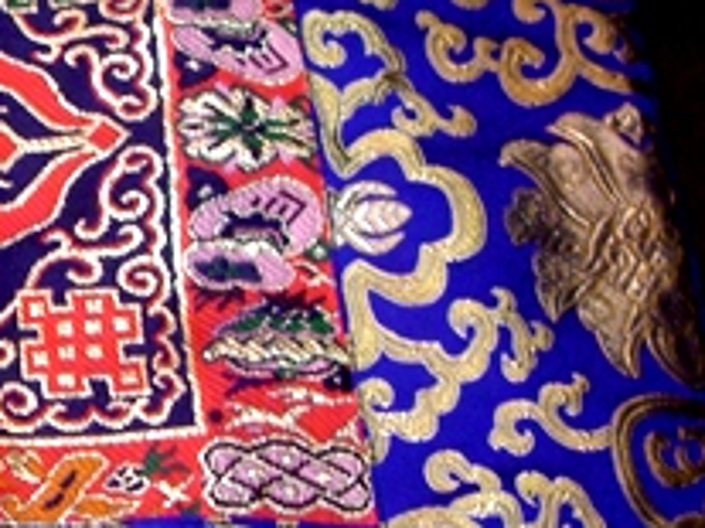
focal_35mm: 110
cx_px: -146
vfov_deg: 13.4
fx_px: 2239
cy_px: 238
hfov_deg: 17.1
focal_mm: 7.9
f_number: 2.8
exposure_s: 1/10
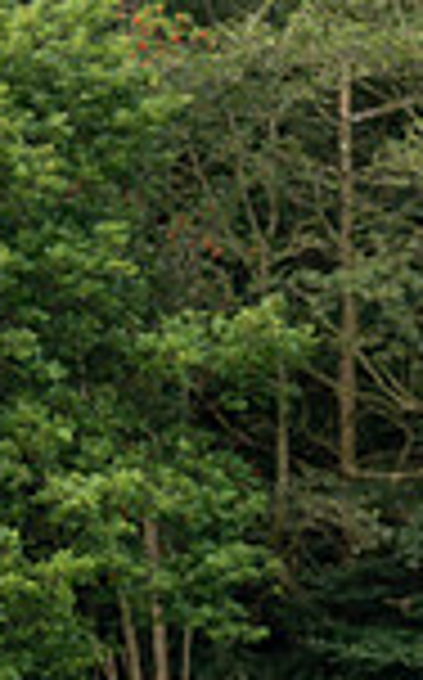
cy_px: 795
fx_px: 12098
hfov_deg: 2.0
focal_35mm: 654
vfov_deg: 3.2
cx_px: -486
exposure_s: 1/800
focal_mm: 167
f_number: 4.5
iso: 640
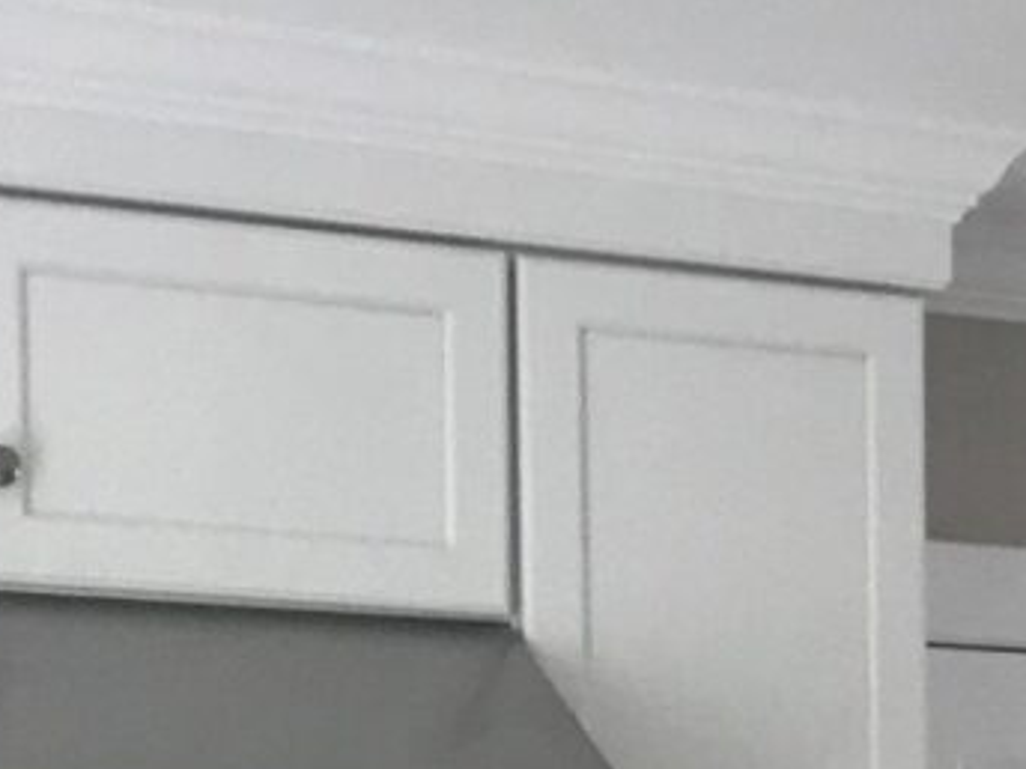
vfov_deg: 11.1
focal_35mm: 125
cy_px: 1374
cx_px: 1005
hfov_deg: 15.5
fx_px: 3705
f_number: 1.8
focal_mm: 4
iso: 25
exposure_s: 1/30
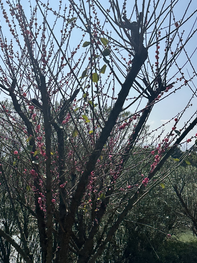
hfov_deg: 38.2
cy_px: 144
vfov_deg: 50.1
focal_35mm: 37
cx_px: 66
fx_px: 281
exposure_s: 1/9709
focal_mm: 6.86
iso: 80
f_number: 1.78
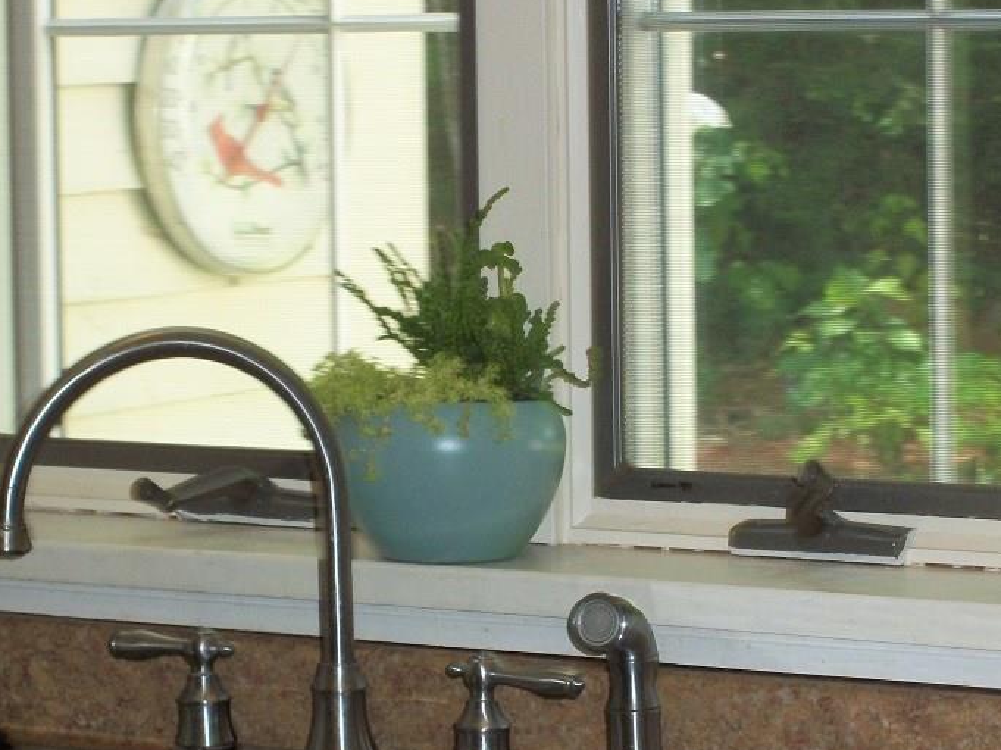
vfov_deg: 9.4
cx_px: 586
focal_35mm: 158
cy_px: 463
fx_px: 4567
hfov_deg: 12.5
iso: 250
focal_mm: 18.8
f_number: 5.7
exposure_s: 1/60
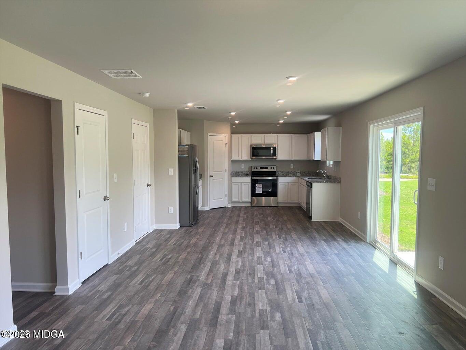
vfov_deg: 53.1
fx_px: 350
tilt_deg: -4.5
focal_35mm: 26
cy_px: 175
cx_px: 233
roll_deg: -0.1
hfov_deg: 67.3
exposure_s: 1/171
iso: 50
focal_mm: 5.7
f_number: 1.5
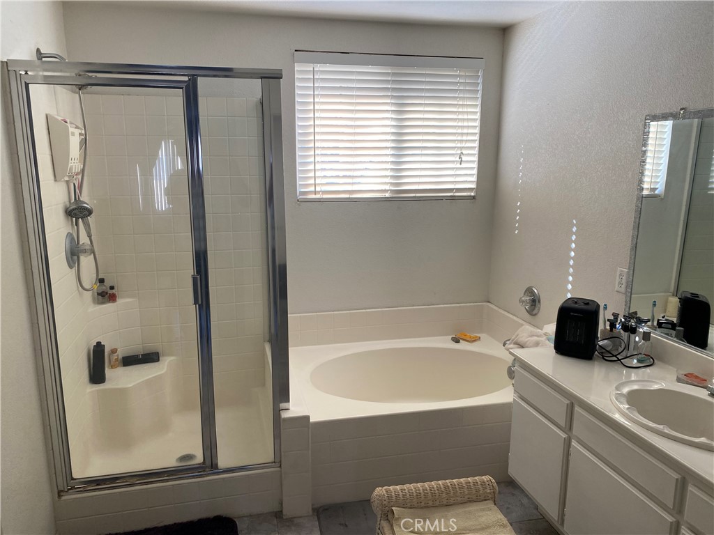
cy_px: 268
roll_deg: +0.5
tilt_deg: -10.9
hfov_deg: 67.3
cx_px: 357
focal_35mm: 26
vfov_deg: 53.1
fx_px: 536
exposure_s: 1/121
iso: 80
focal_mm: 4.25
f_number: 1.8
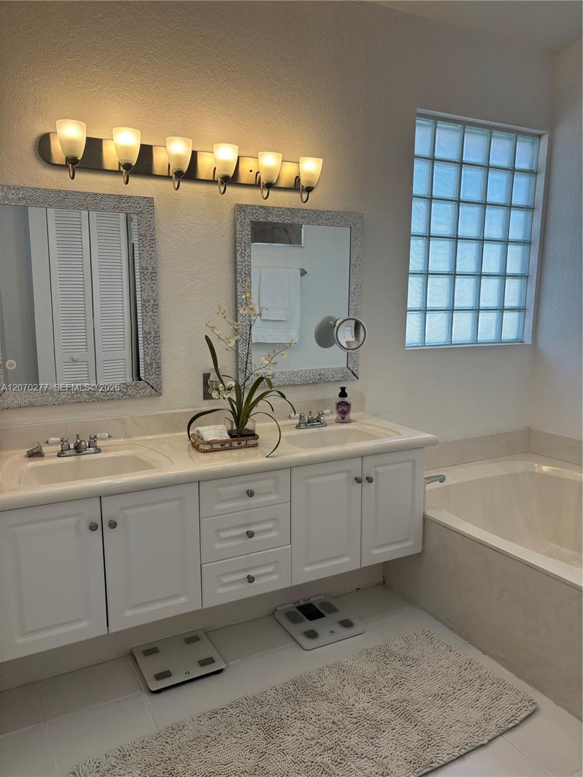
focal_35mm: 26
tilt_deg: -9.6
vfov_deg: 67.3
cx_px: 292
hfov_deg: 53.1
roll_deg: -0.5
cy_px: 388
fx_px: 584
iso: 32
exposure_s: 1/129
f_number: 1.6
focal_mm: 5.96
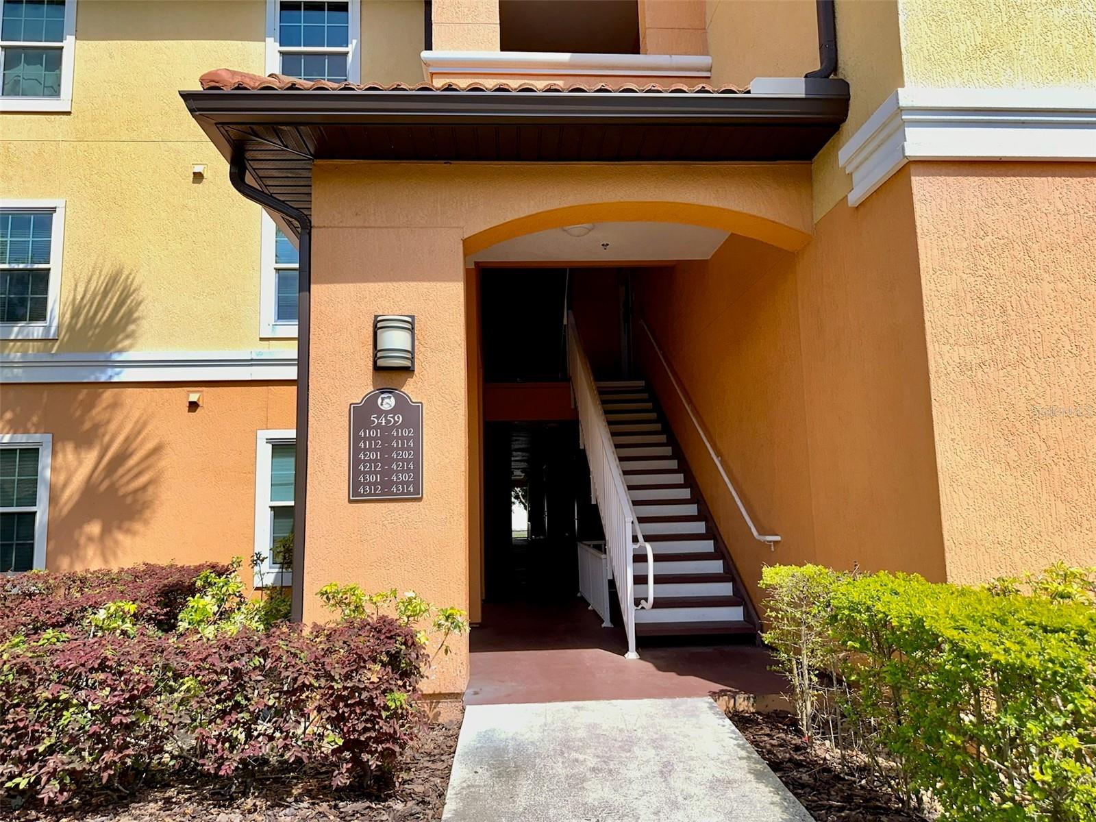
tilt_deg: +7.4
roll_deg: +0.9
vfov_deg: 56.8
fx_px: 760
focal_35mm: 24
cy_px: 411
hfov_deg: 71.6
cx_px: 548
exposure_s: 1/5263
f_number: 1.78
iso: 100
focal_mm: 6.86
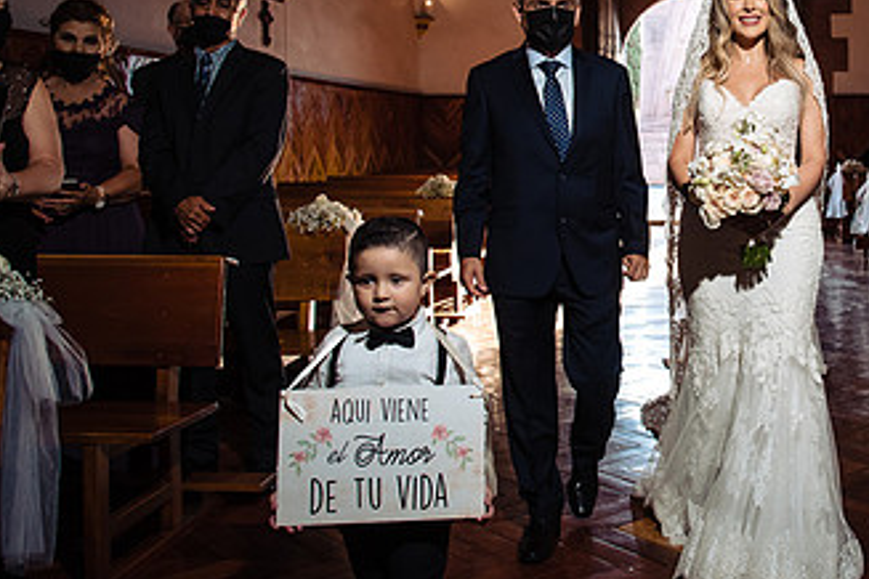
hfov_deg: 42.4
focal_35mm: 44
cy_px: 170
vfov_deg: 30.2
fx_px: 1062
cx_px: 701
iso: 1250
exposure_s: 1/160
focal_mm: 24
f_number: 9
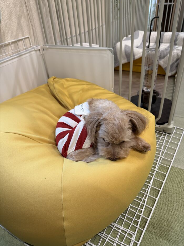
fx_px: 170
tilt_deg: -37.6
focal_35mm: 24
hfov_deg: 56.8
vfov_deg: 71.6
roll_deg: +5.3
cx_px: 92
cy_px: 123
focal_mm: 6.76
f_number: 1.78
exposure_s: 1/100
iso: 200
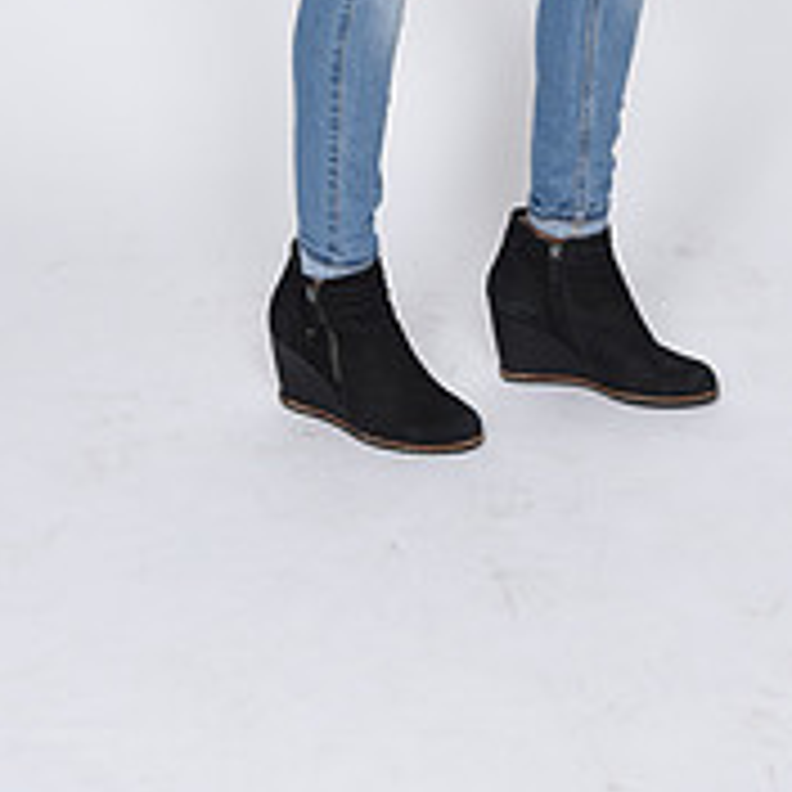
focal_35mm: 126
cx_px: 434
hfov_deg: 13.8
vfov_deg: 12.9
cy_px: -486
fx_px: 3262
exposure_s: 1/125
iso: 160
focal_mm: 45
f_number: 8
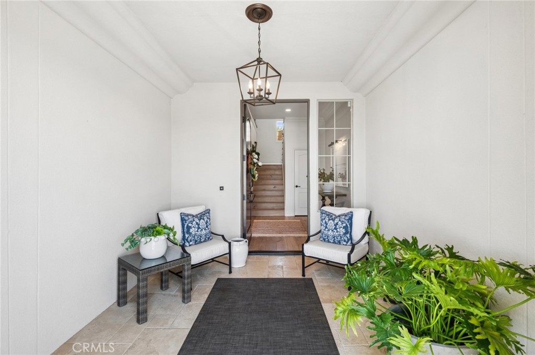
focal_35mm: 24
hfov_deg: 73.8
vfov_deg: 53.1
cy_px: 178
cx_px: 268
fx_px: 356
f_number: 9
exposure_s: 1/10
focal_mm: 16
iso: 160
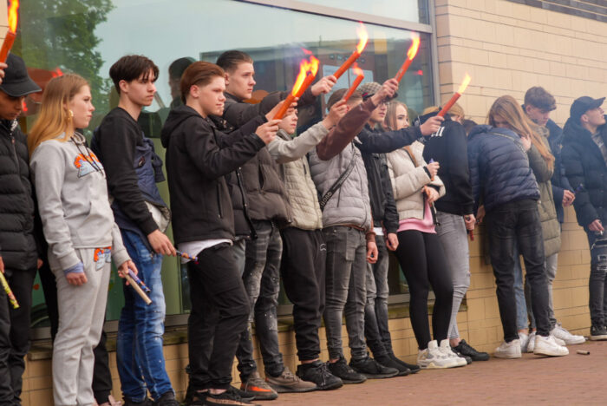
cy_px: 203
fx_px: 1671
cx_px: 304
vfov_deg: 13.9
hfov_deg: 20.6
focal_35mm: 99
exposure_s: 1/60
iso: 125
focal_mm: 66
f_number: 5
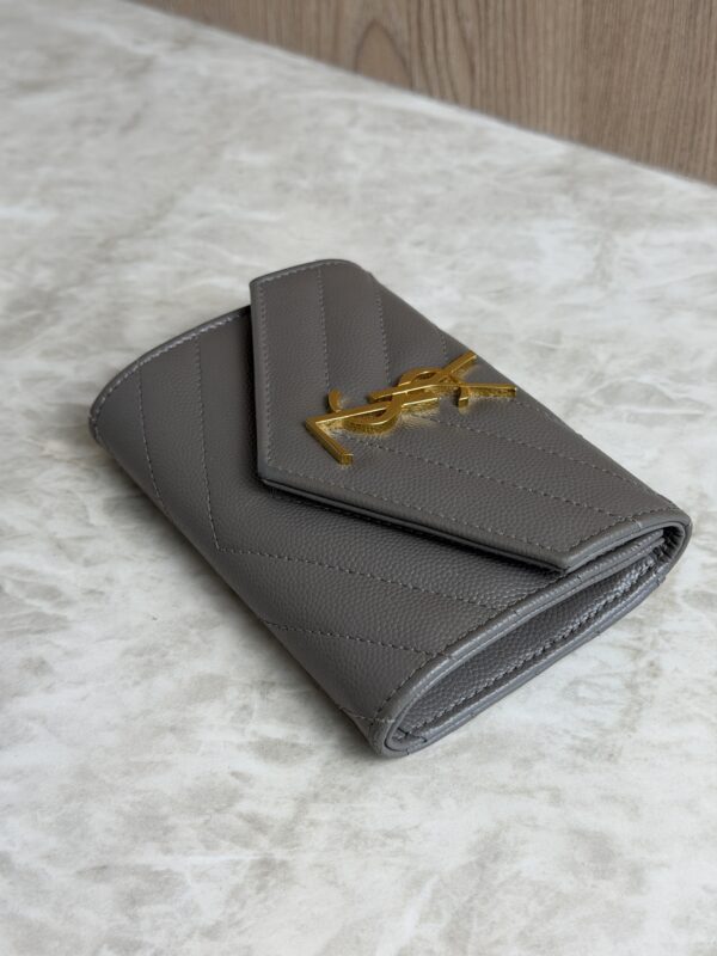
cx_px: 358
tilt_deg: -42.4
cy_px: 478
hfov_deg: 30.3
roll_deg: +4.8
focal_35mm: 48
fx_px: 1326
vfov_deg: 39.7
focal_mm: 6.76
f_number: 1.78
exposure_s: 1/120
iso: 50
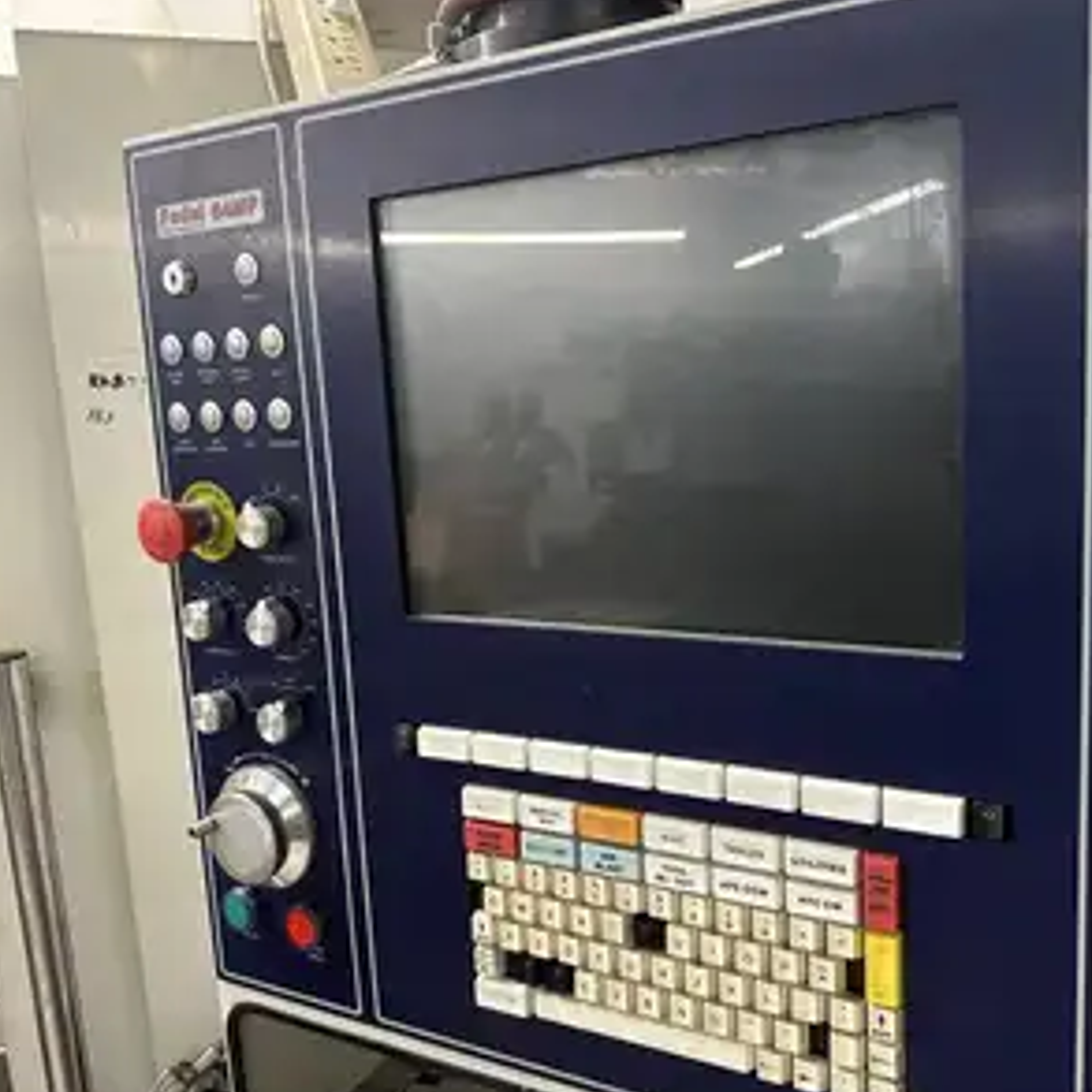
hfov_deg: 55.5
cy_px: 544
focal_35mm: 29
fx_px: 1035
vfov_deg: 55.6
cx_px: 615
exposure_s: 1/60
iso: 200
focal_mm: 6.9
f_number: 1.8
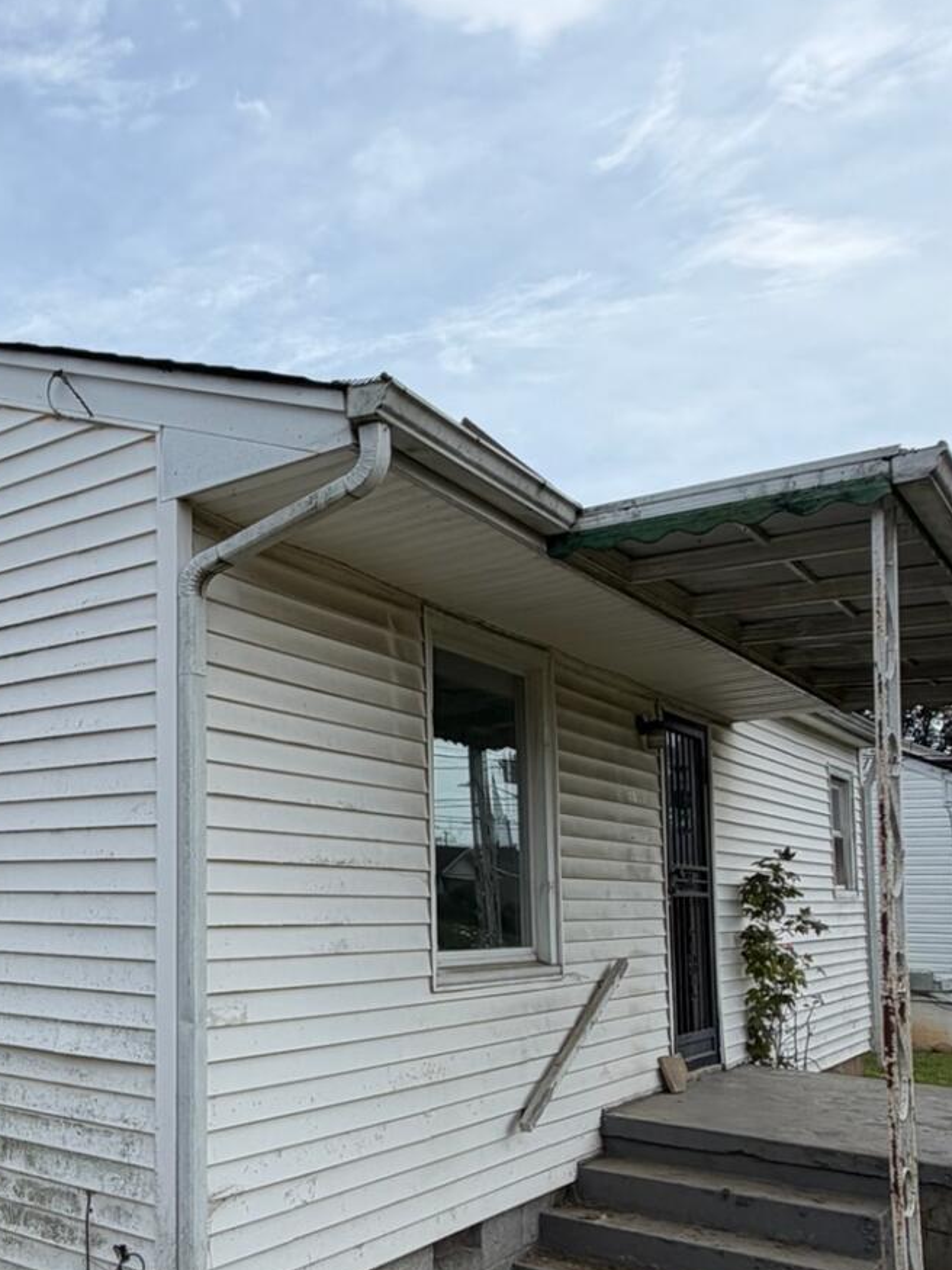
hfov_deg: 40.4
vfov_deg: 56.0
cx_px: 71
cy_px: 814
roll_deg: -0.3
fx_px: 1174
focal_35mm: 32
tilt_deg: +4.5
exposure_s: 1/1259
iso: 20
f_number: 2.2
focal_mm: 2.22
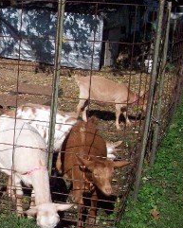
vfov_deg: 28.3
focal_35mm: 67
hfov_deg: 21.6
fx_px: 453
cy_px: 111
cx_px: -18
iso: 80
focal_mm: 6.2
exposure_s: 1/518
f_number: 5.6
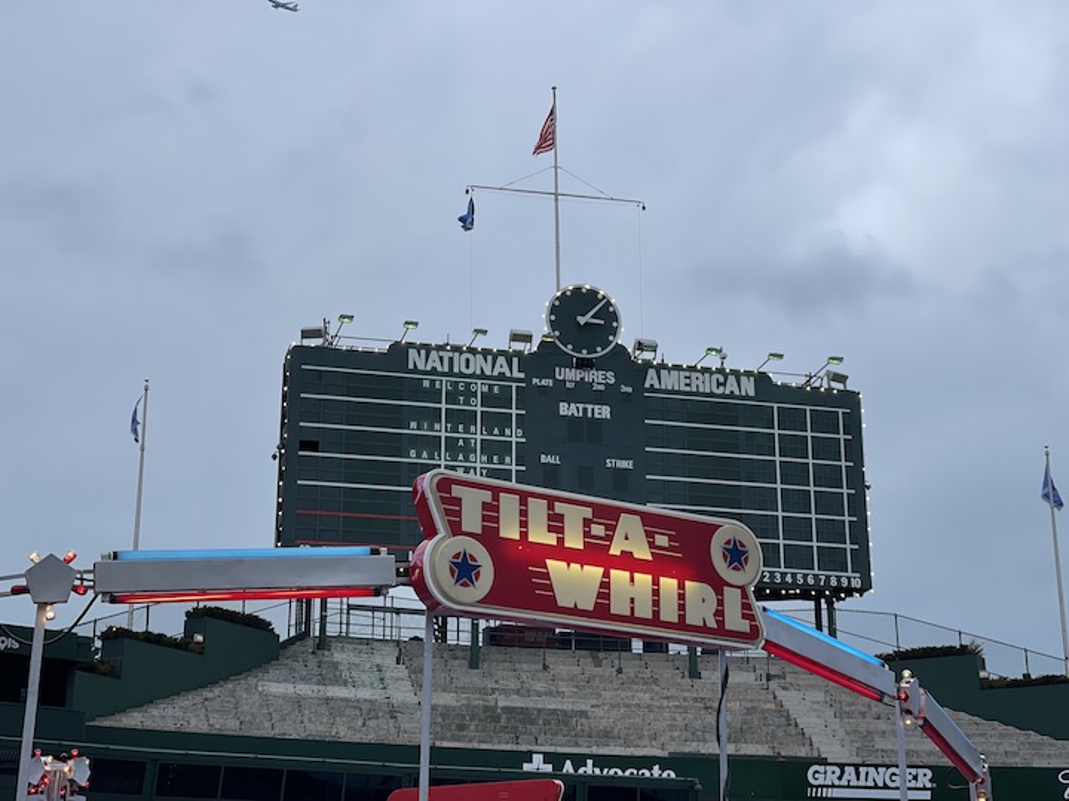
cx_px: 534
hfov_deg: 30.3
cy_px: 400
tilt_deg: +19.1
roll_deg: +0.3
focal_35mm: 64
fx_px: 1976
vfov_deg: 22.9
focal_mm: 7.5
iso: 20
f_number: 2.2
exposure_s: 1/230
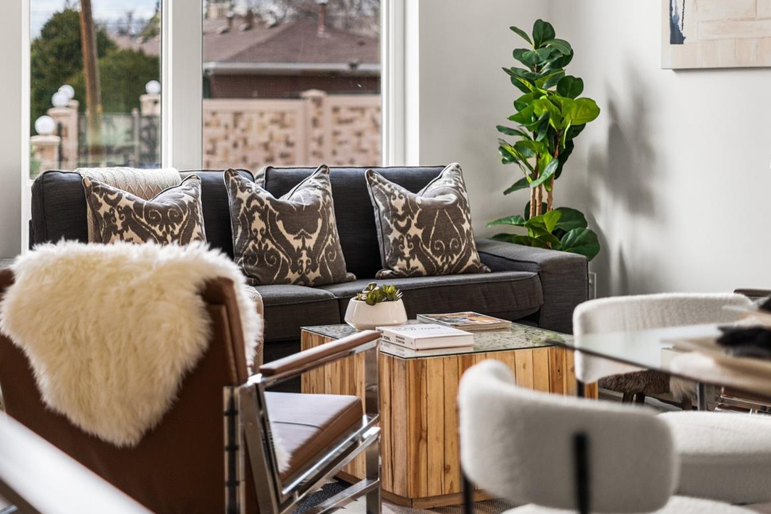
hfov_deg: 29.7
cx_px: 374
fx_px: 1456
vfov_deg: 20.0
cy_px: 216
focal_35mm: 68
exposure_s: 1/160
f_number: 1.8
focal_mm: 50
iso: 500
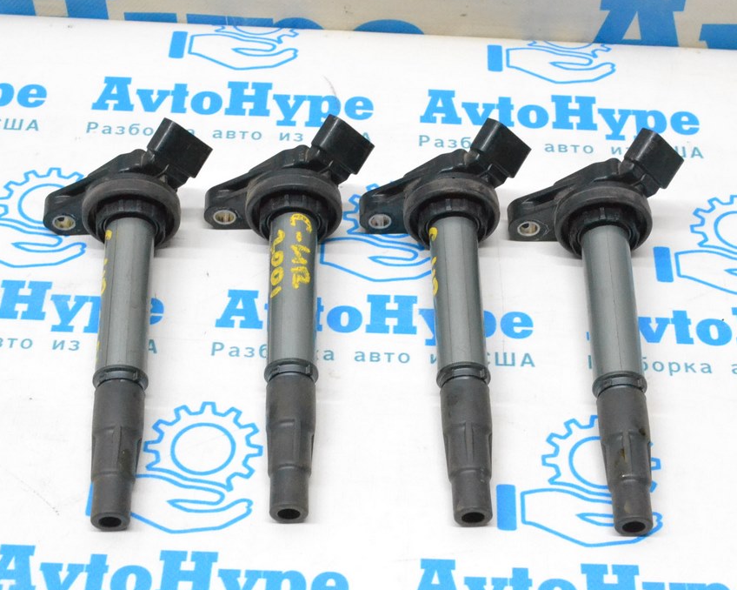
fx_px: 1483
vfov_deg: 22.5
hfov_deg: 27.9
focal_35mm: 68
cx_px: 396
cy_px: 295
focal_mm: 40
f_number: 13
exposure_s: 1/100
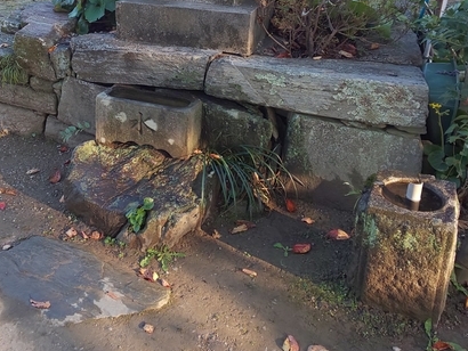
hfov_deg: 46.7
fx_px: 528
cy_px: 38
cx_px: 137
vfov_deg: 34.8
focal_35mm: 39
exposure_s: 1/100
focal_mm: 3.45
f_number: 1.94
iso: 33
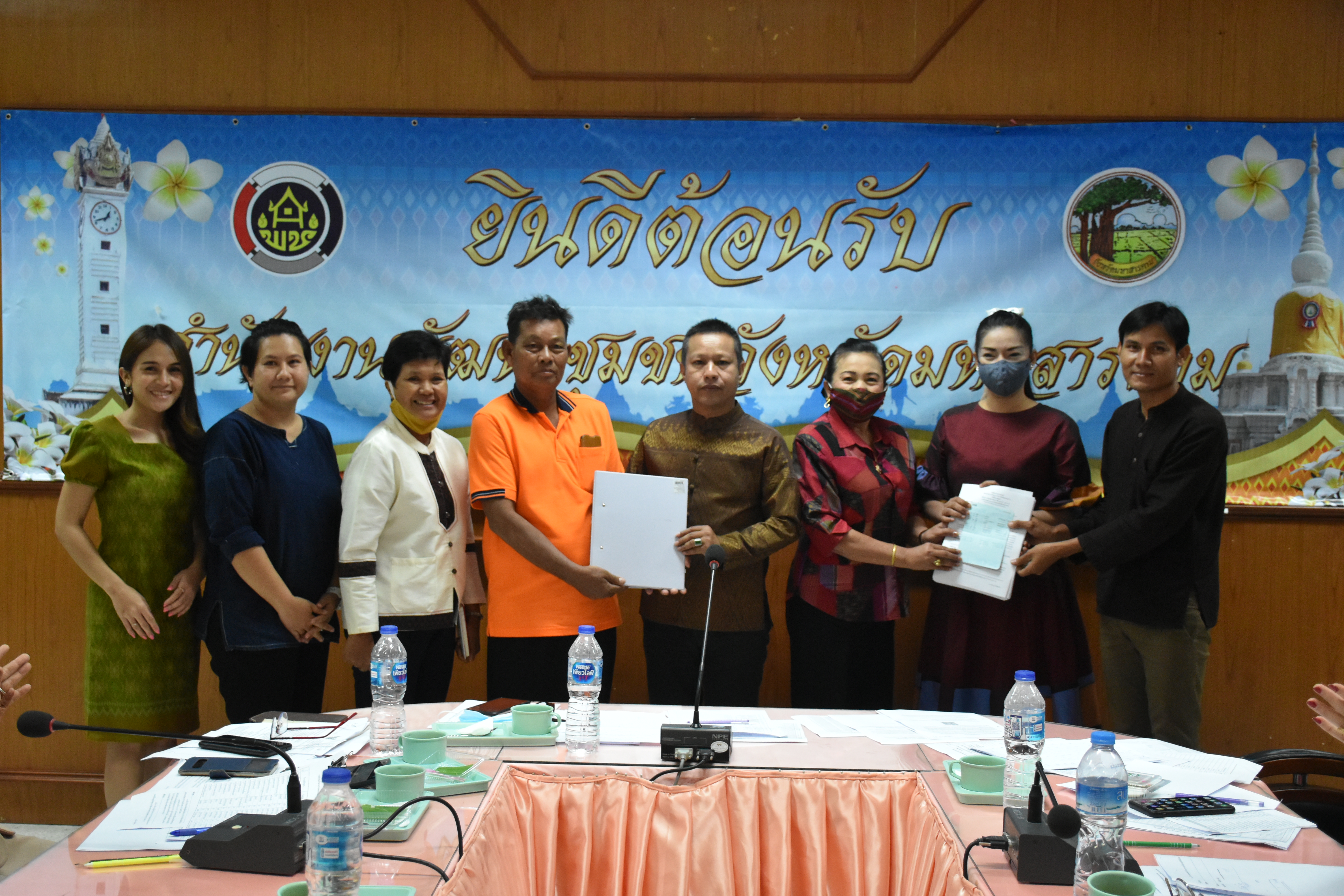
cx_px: 672
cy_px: 448
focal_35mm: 40
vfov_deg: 33.0
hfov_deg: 47.9
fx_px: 1512
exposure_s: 1/250
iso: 3200
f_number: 4.5
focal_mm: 27
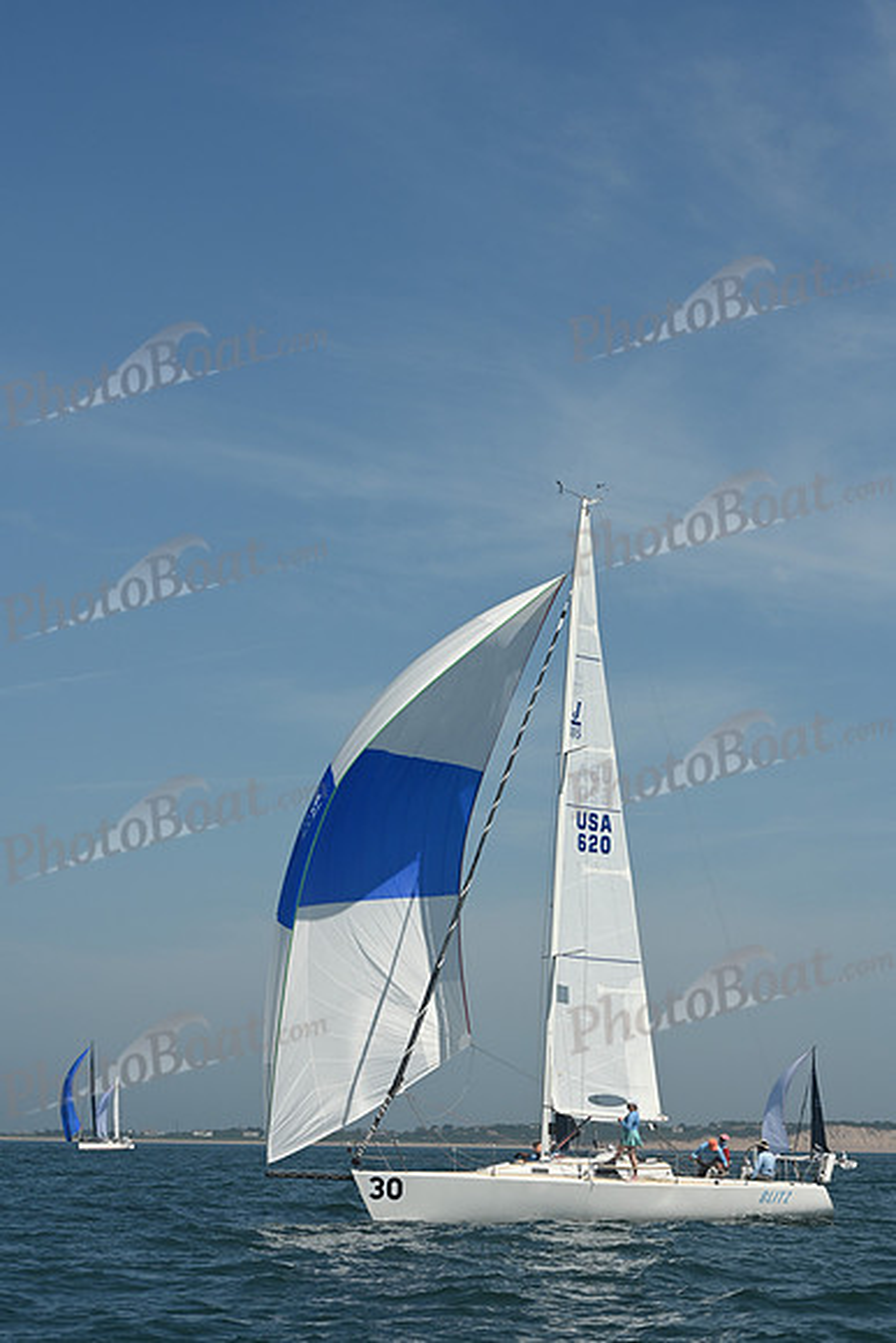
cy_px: 672
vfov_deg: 22.6
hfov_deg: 15.2
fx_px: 3358
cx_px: 448
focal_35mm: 90
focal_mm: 90
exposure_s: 1/1000
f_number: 10
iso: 320
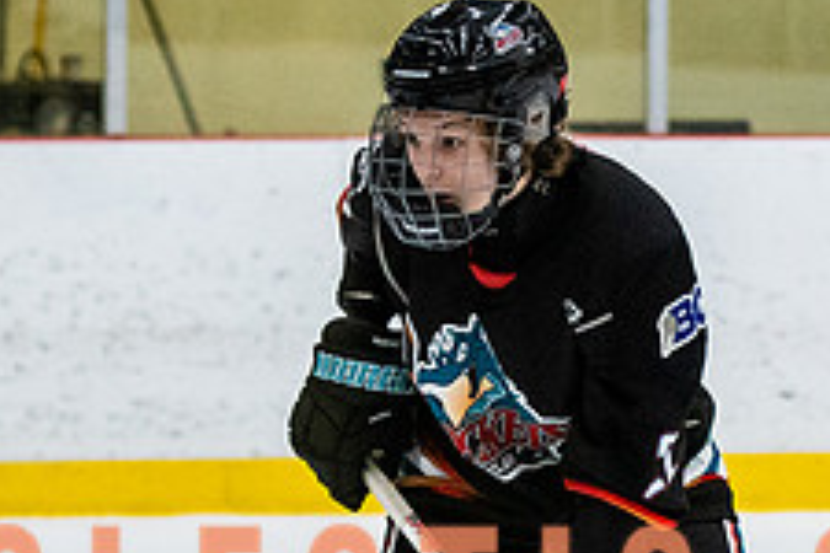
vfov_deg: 3.4
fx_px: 9314
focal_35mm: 404
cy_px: 457
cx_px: 564
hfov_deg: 5.1
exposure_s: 1/640
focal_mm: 78
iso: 1600
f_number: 2.8
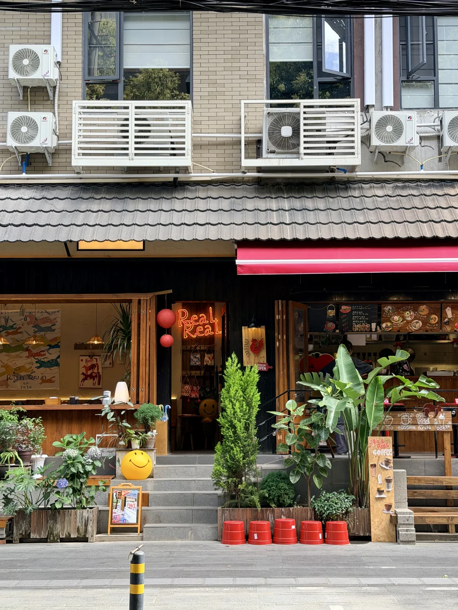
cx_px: 229
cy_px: 305
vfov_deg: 39.7
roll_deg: -0.8
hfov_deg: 30.3
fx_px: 847
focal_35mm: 48
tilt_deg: +6.7
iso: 80
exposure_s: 1/334
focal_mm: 6.76
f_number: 1.78
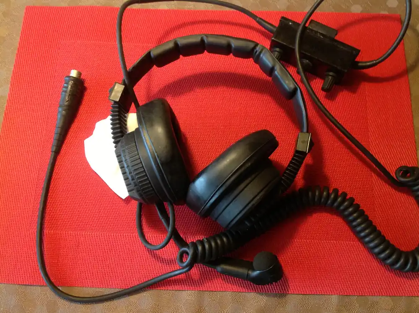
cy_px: 156
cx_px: 210
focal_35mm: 35
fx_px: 423
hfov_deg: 52.7
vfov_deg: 40.6
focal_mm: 4.28
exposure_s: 1/15
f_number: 2.4
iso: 160
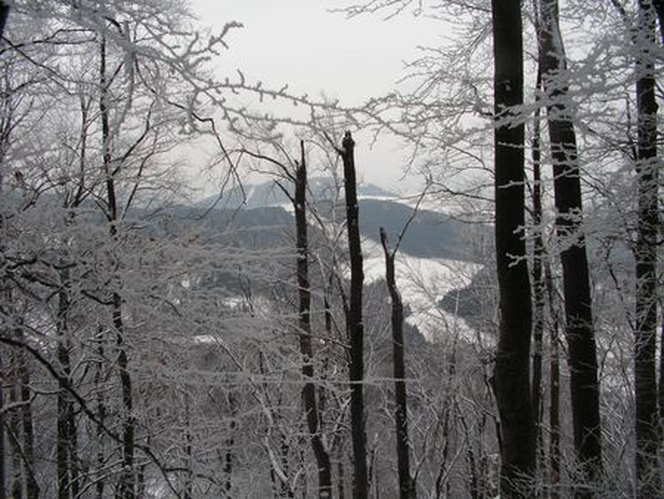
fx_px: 691
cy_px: 250
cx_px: 332
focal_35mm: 36
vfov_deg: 39.7
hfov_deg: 51.3
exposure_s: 1/60
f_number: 8
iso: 100
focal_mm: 6
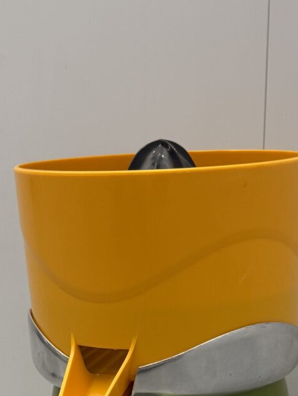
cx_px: 164
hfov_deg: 18.9
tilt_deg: -18.2
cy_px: 497
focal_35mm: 78
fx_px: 895
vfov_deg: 22.6
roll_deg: -1.2
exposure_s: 1/100
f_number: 1.78
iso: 125
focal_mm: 6.76
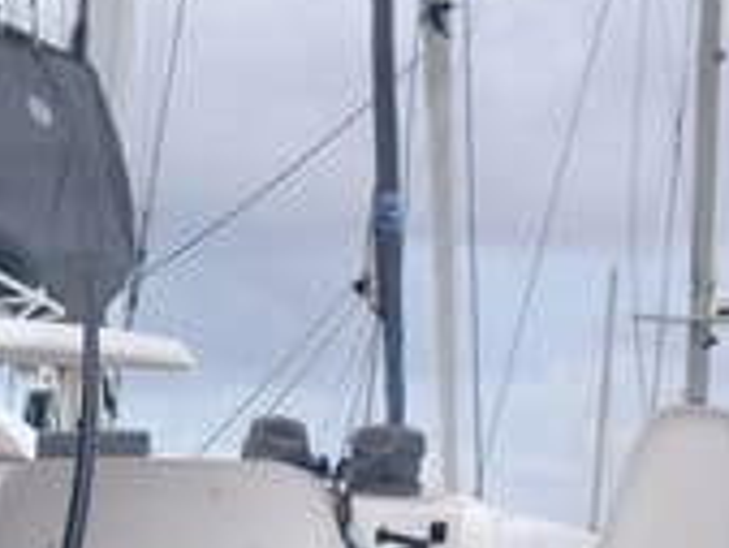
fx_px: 2698
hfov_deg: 13.8
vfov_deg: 10.8
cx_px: -556
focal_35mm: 128
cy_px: 988
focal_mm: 4
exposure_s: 1/120
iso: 20
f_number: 1.8
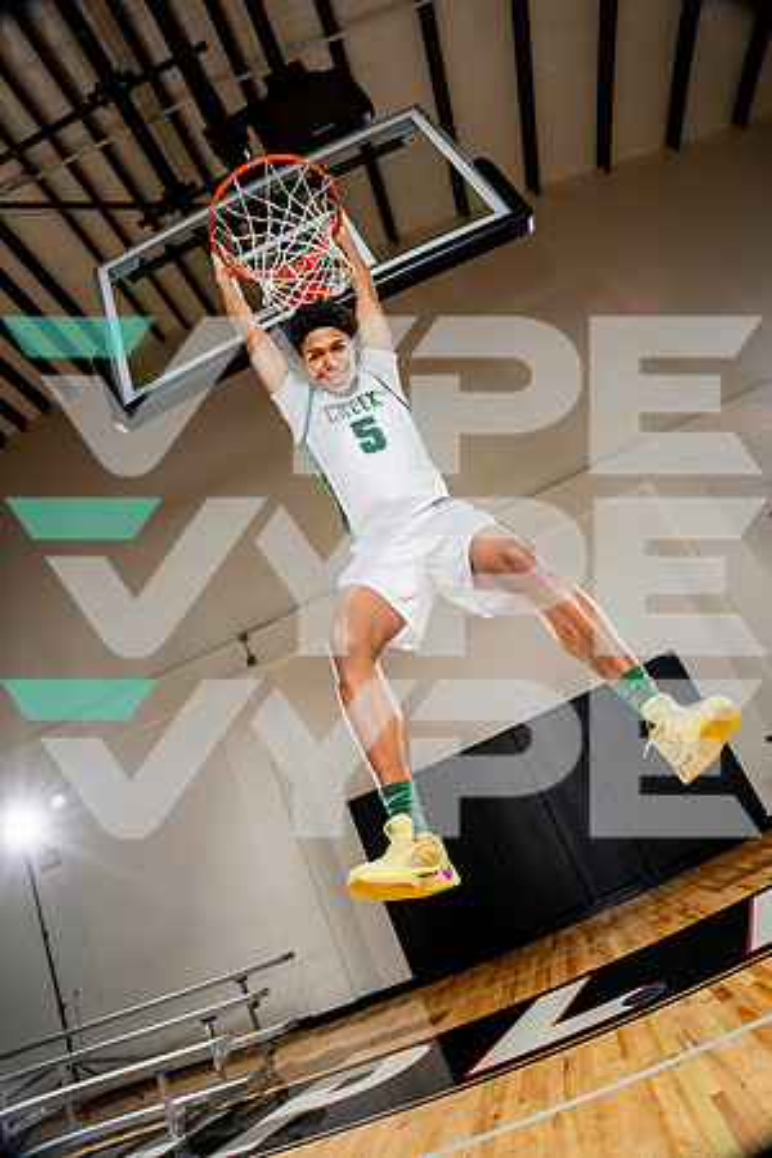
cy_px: 579
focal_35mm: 20
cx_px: 386
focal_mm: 20
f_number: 7.1
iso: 250
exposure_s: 1/250
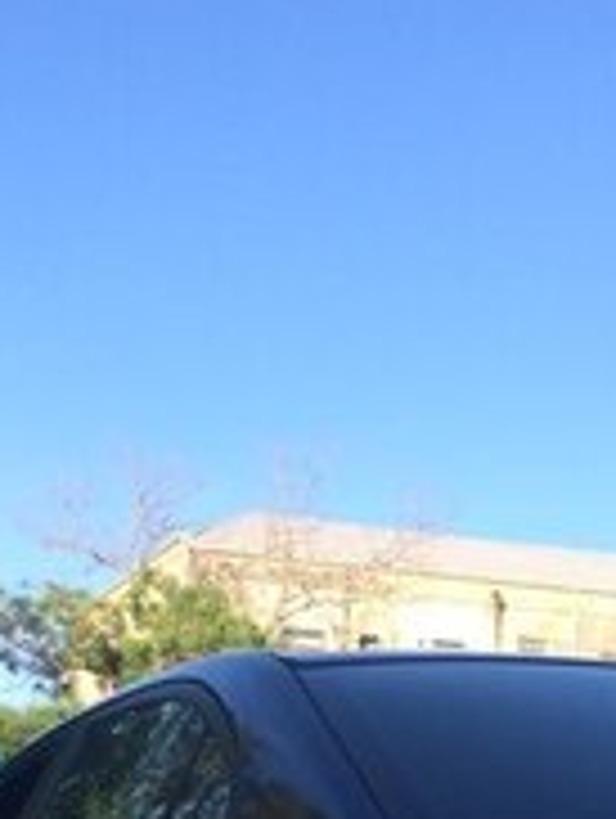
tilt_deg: +2.1
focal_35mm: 79
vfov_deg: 22.9
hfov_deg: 18.7
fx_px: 1870
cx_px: 247
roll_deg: -0.5
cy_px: 950
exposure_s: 1/760
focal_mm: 4.15
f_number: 2.2
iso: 32
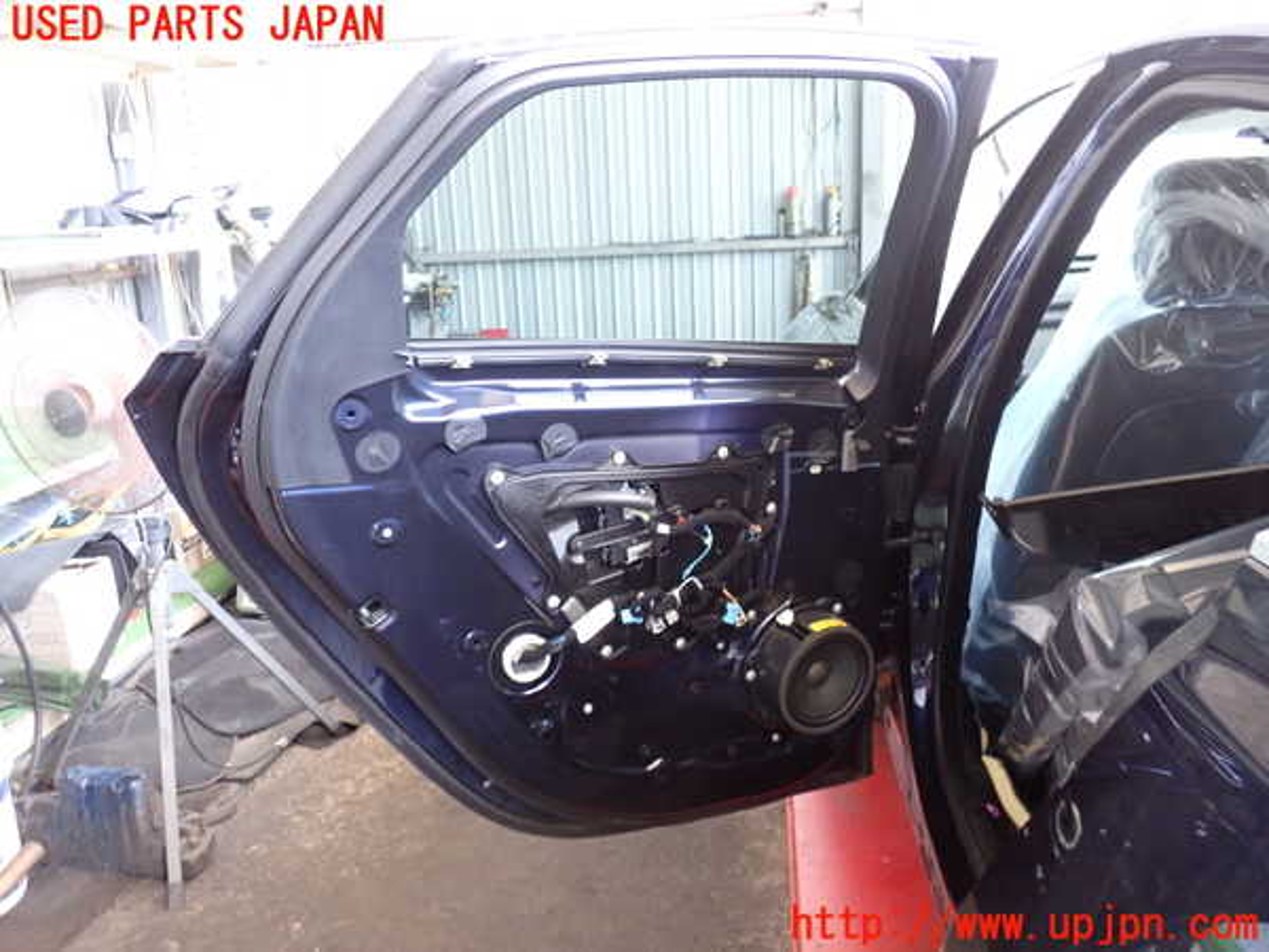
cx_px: 634
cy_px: 476
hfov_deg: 60.0
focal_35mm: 30
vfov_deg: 46.8
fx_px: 1100
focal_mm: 5.4
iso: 400
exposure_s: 1/30
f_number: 2.3
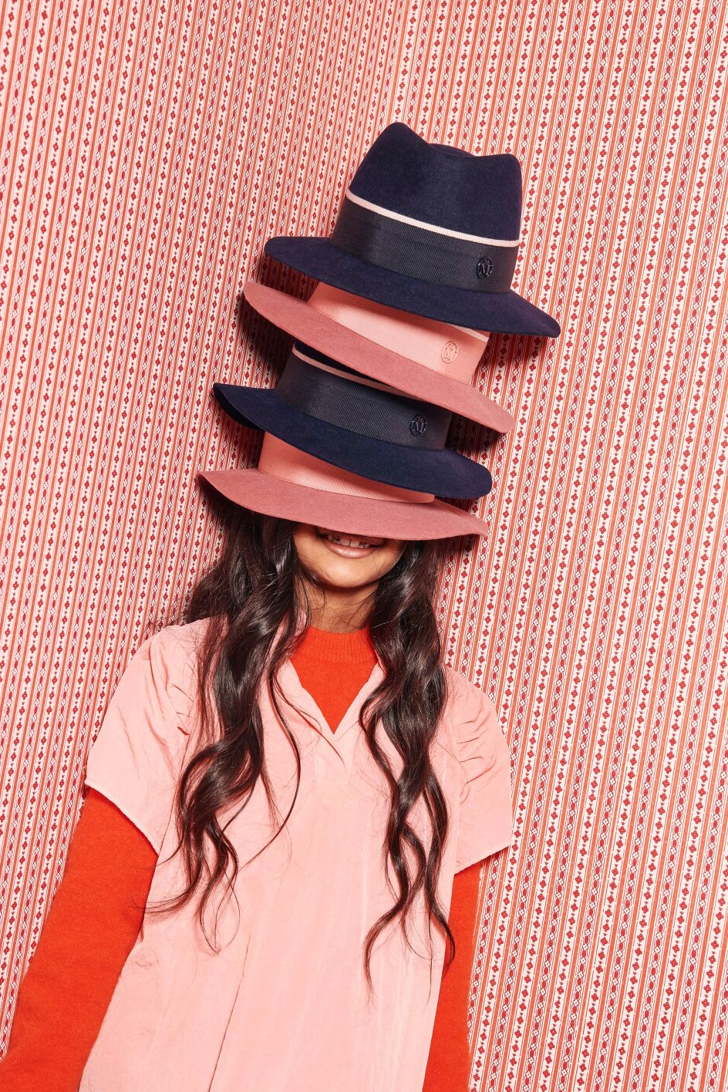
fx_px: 1790
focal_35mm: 59
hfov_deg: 23.0
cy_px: 553
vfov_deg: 33.9
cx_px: 366
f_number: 8
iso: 160
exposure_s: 1/200
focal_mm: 58
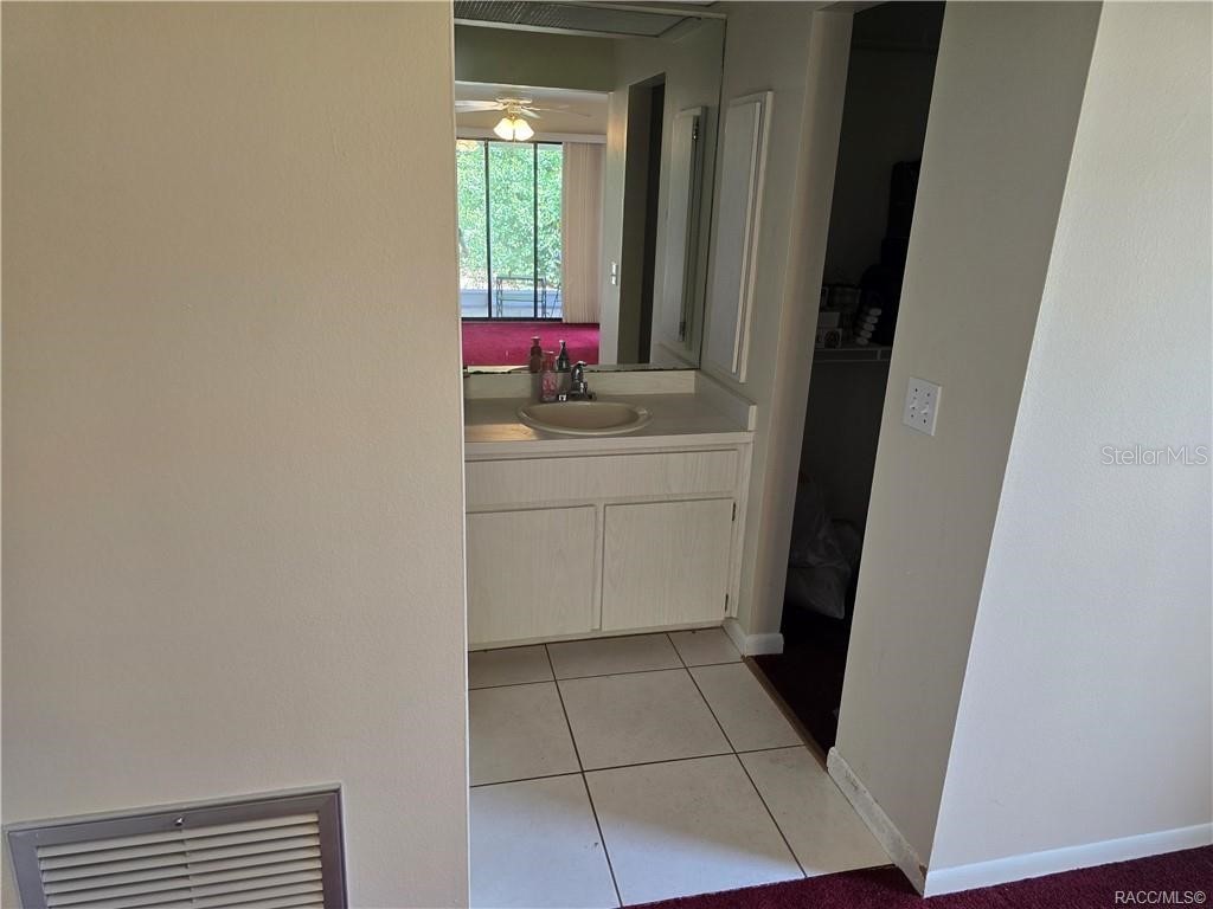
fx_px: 806
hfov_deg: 73.9
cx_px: 606
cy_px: 454
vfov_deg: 58.9
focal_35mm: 23
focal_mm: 6.3
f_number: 1.7
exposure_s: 1/120
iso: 160
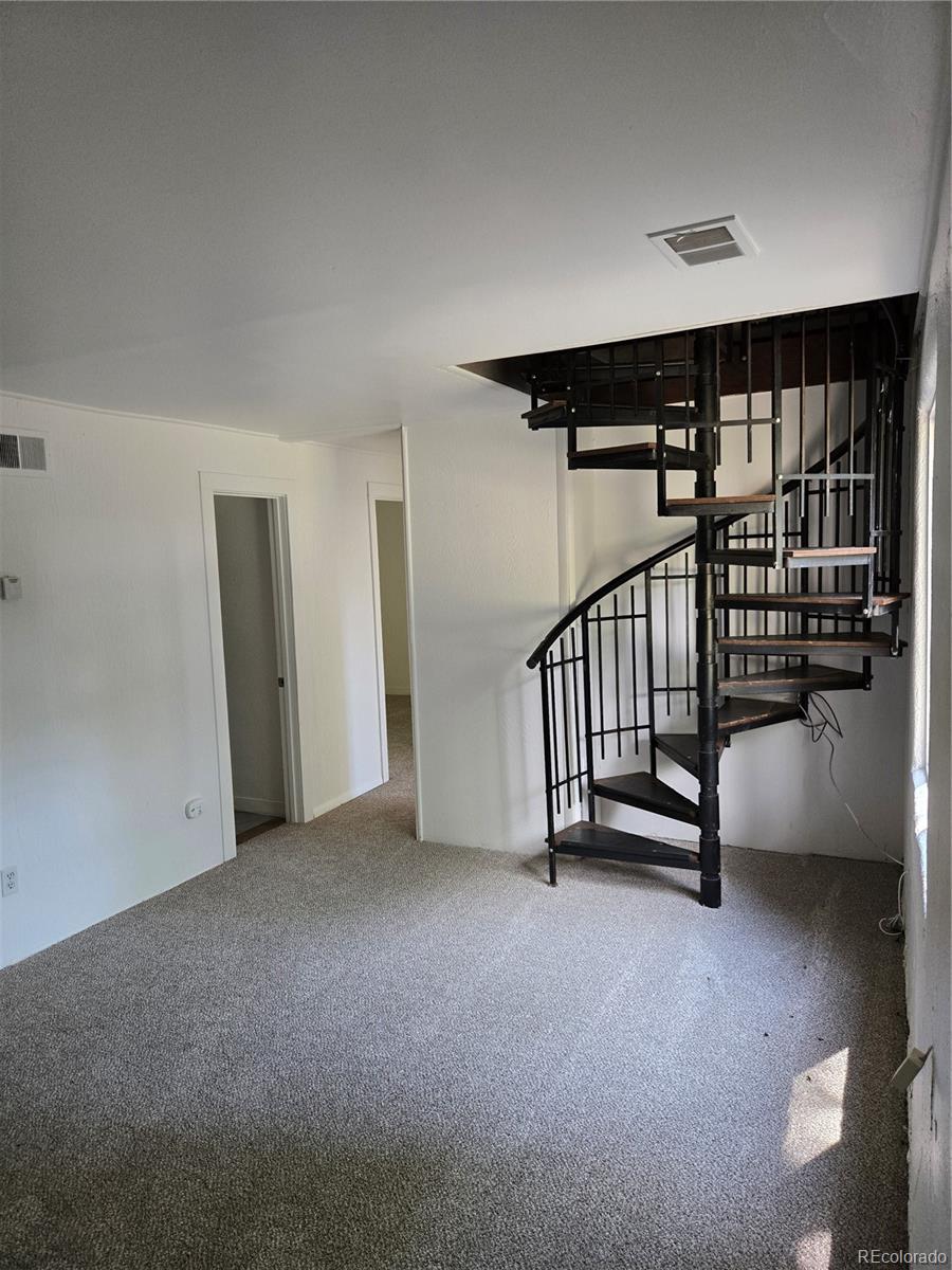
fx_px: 843
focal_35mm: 23
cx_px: 476
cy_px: 635
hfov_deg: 58.9
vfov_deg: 73.9
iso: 320
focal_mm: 5.4
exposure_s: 1/120
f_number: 1.8
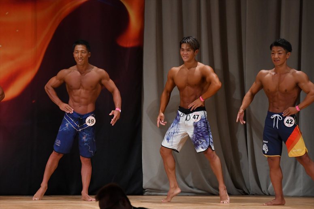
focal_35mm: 285
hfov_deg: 7.2
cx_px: 157
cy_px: 104
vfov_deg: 4.8
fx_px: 2485
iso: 3200
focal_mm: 190
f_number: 5.6
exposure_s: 1/400
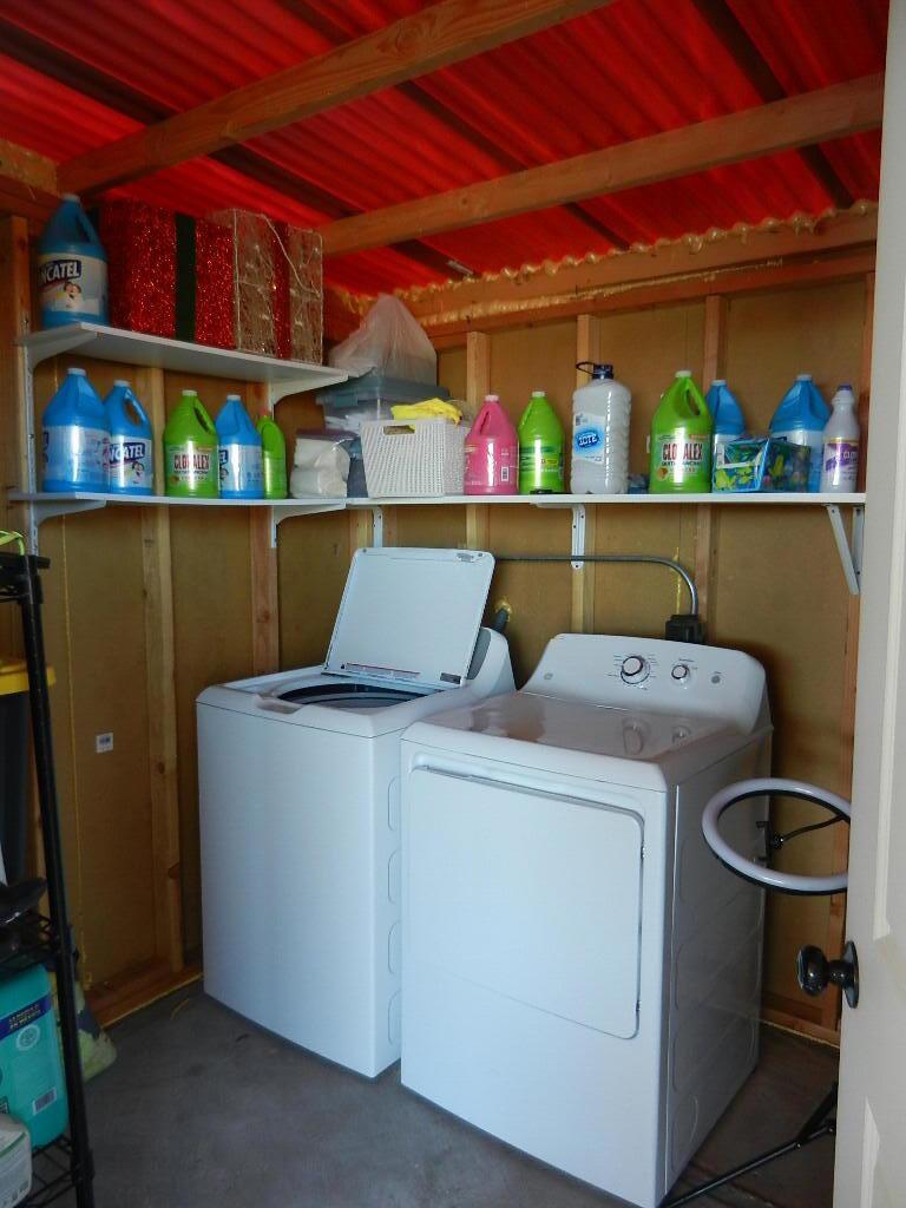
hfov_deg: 54.9
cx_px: 453
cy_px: 604
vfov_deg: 69.4
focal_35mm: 25
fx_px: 872
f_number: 3.5
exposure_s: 1/30
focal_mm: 4.5
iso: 180
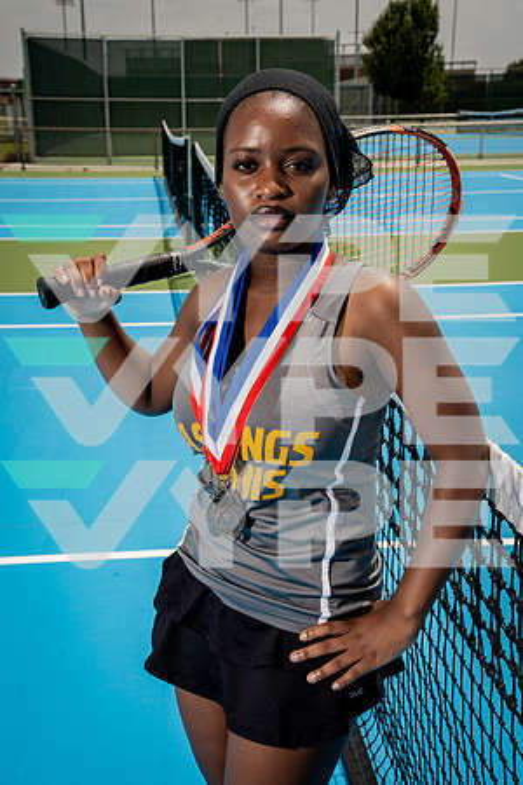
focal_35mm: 52
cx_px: 262
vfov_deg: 38.2
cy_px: 392
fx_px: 1133
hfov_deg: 26.0
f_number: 11
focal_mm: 52
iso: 100
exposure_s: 1/200
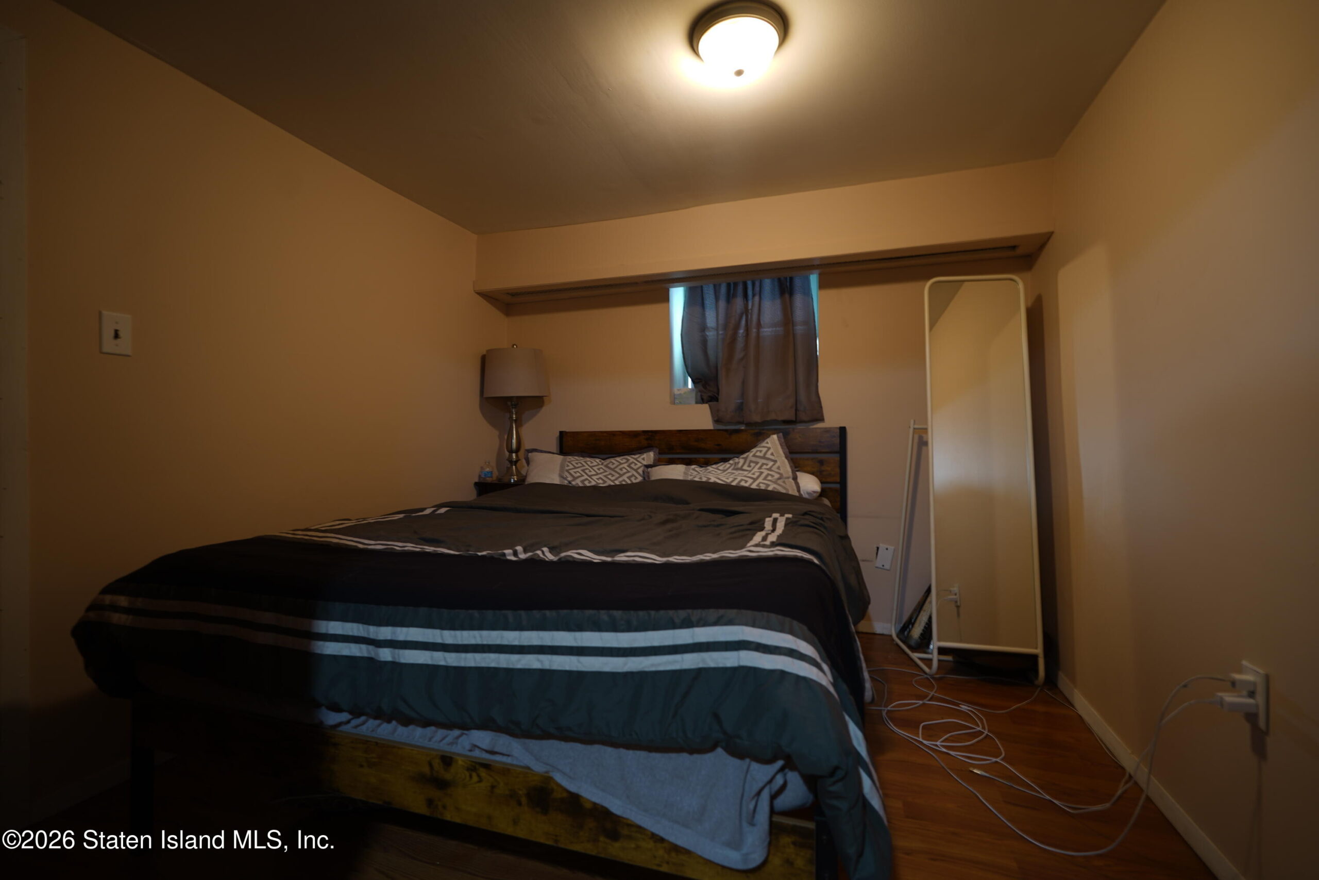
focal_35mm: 16
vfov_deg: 73.8
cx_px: 660
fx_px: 586
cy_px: 440
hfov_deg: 96.7
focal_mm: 16
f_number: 4
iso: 64
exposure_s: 1/2
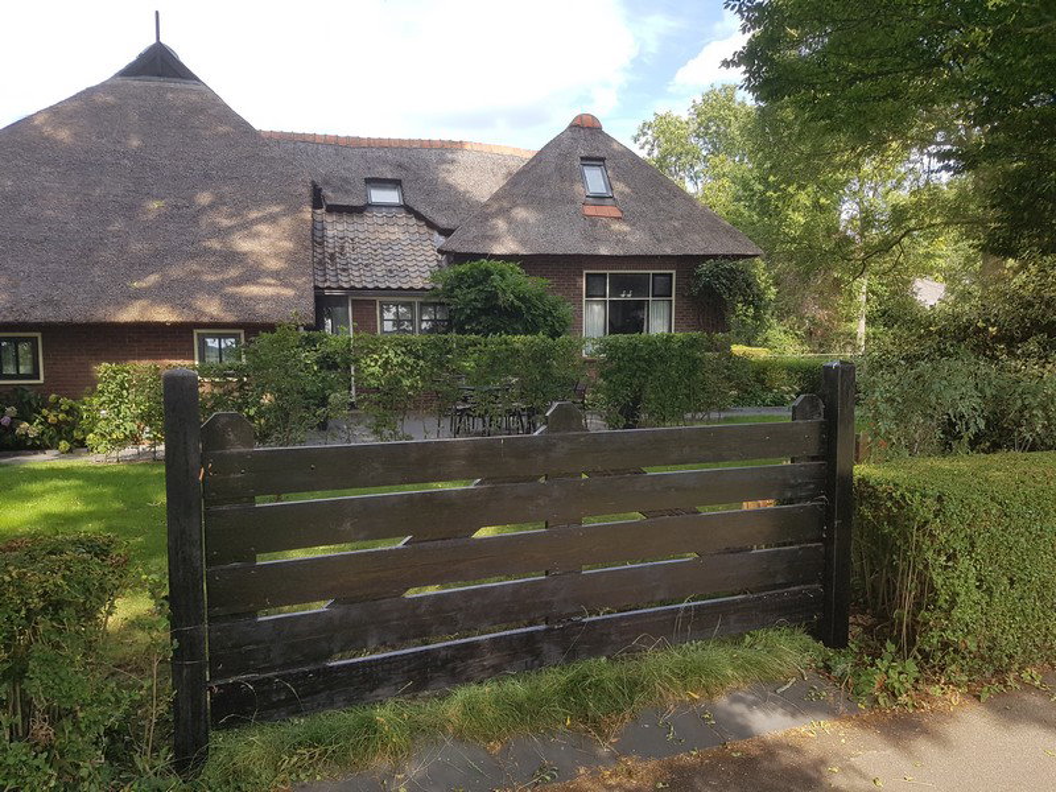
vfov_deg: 53.1
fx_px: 793
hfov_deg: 67.3
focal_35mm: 26
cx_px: 528
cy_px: 396
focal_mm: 4.2
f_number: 1.7
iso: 50
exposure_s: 1/734
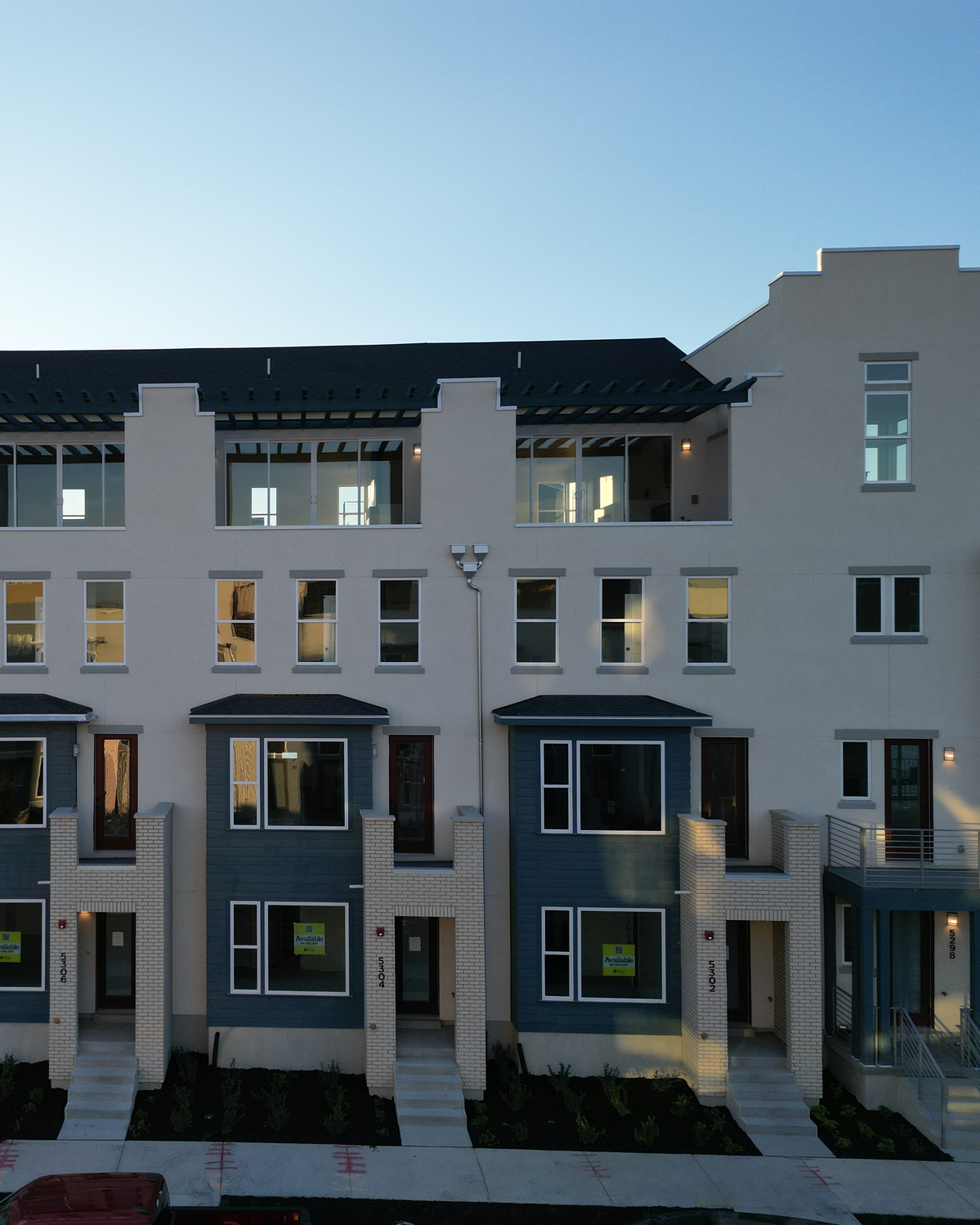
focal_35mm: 32
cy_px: 626
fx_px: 1160
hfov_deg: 44.0
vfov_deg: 55.7
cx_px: 221
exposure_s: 1/800
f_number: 1.7
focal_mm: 6.72
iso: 100
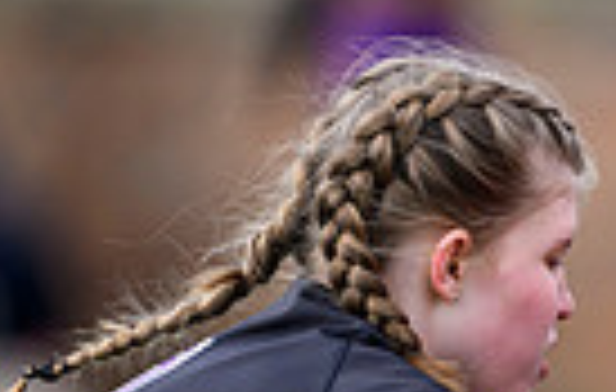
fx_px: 33340
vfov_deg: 0.7
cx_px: 1348
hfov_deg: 1.1
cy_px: 665
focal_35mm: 1977
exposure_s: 1/1600
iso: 500
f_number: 3.2
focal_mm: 400
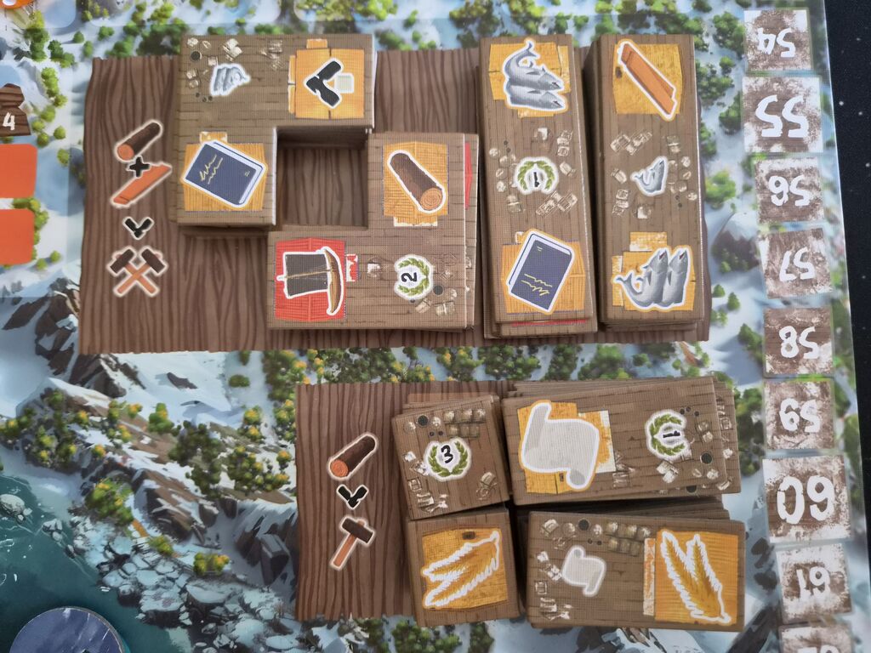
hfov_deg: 73.9
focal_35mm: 23
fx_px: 579
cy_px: 326
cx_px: 436
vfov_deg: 58.9
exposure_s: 1/100
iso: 1250
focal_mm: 5.4
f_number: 1.8
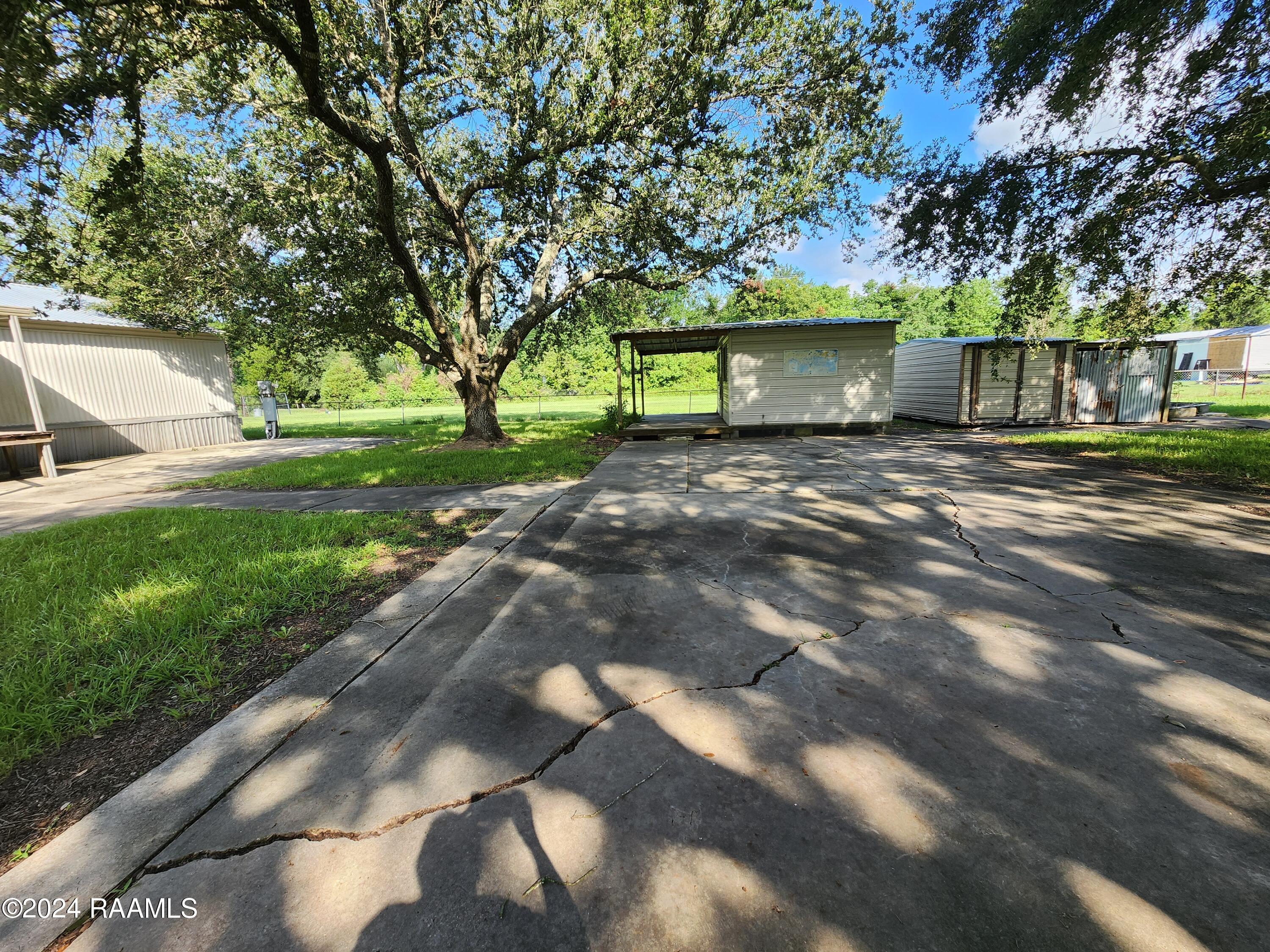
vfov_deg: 89.9
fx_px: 477
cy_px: 476
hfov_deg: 106.2
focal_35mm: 13
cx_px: 635
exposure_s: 1/419
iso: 50
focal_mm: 2.2
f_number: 2.2
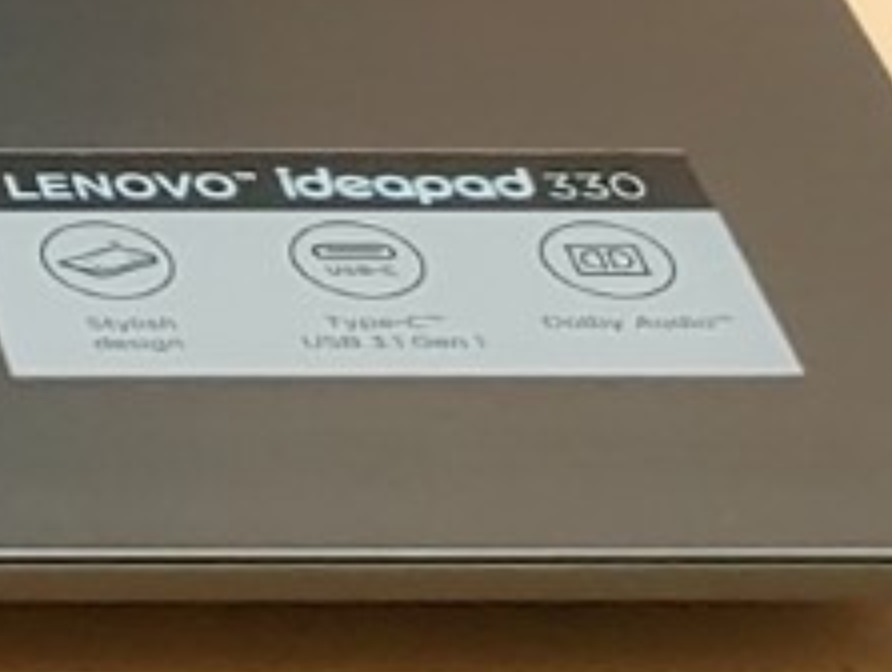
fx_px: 5988
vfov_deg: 6.0
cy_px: -1276
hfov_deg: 7.8
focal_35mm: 232
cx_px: -1372
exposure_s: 1/60
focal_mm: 4.36
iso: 50
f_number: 1.8
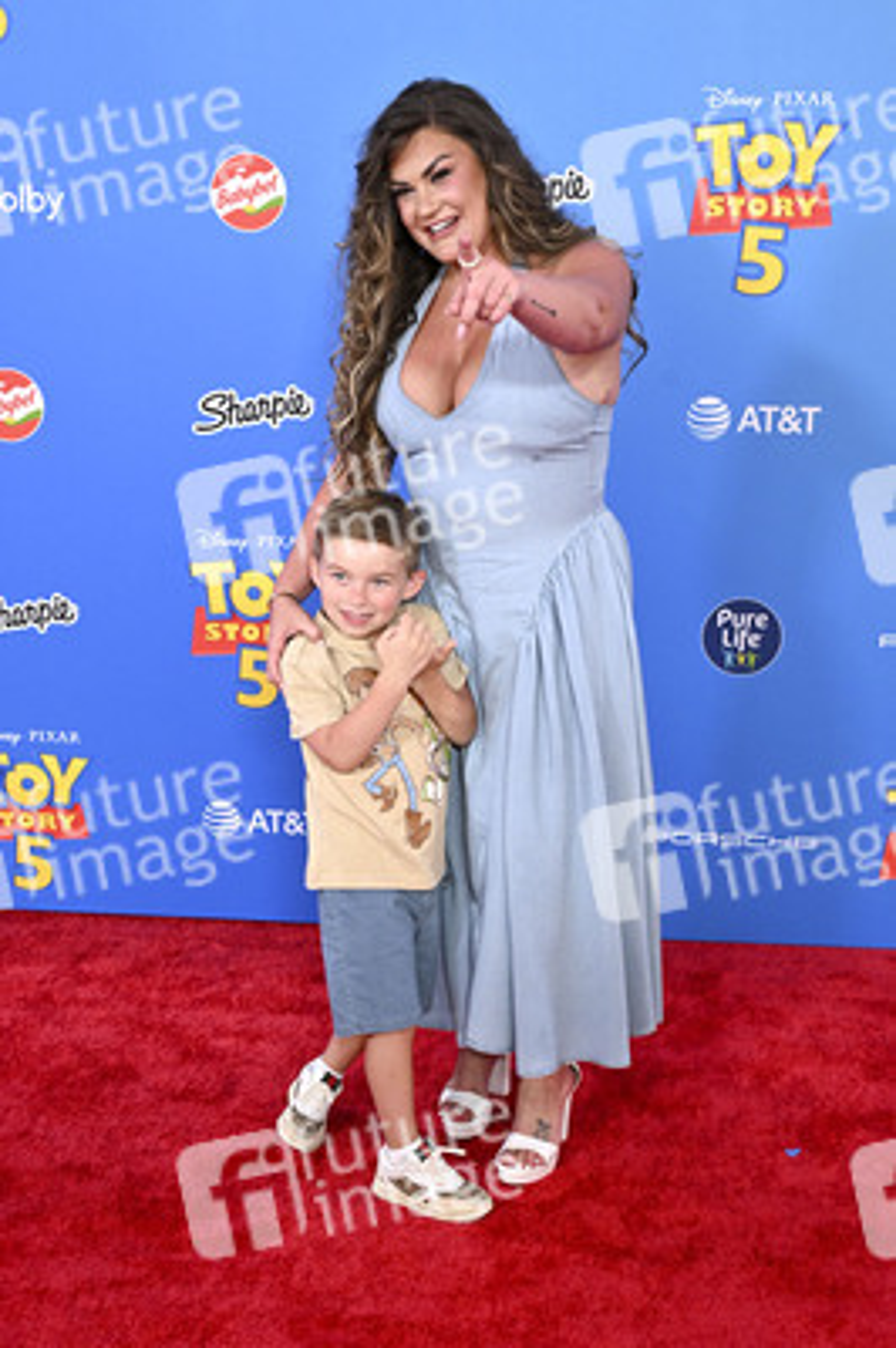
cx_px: 448
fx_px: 1571
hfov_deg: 31.8
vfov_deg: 46.4
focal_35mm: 42
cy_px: 674
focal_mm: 42
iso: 2500
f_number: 6.3
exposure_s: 1/250
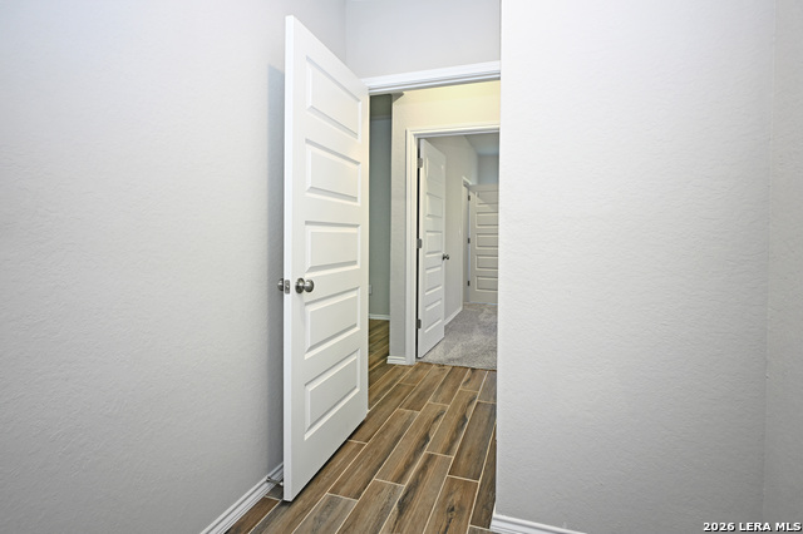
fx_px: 401
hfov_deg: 90.0
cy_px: 267
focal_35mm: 18
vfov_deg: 67.3
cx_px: 402
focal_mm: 12
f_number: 3.5
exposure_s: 1/20
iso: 200
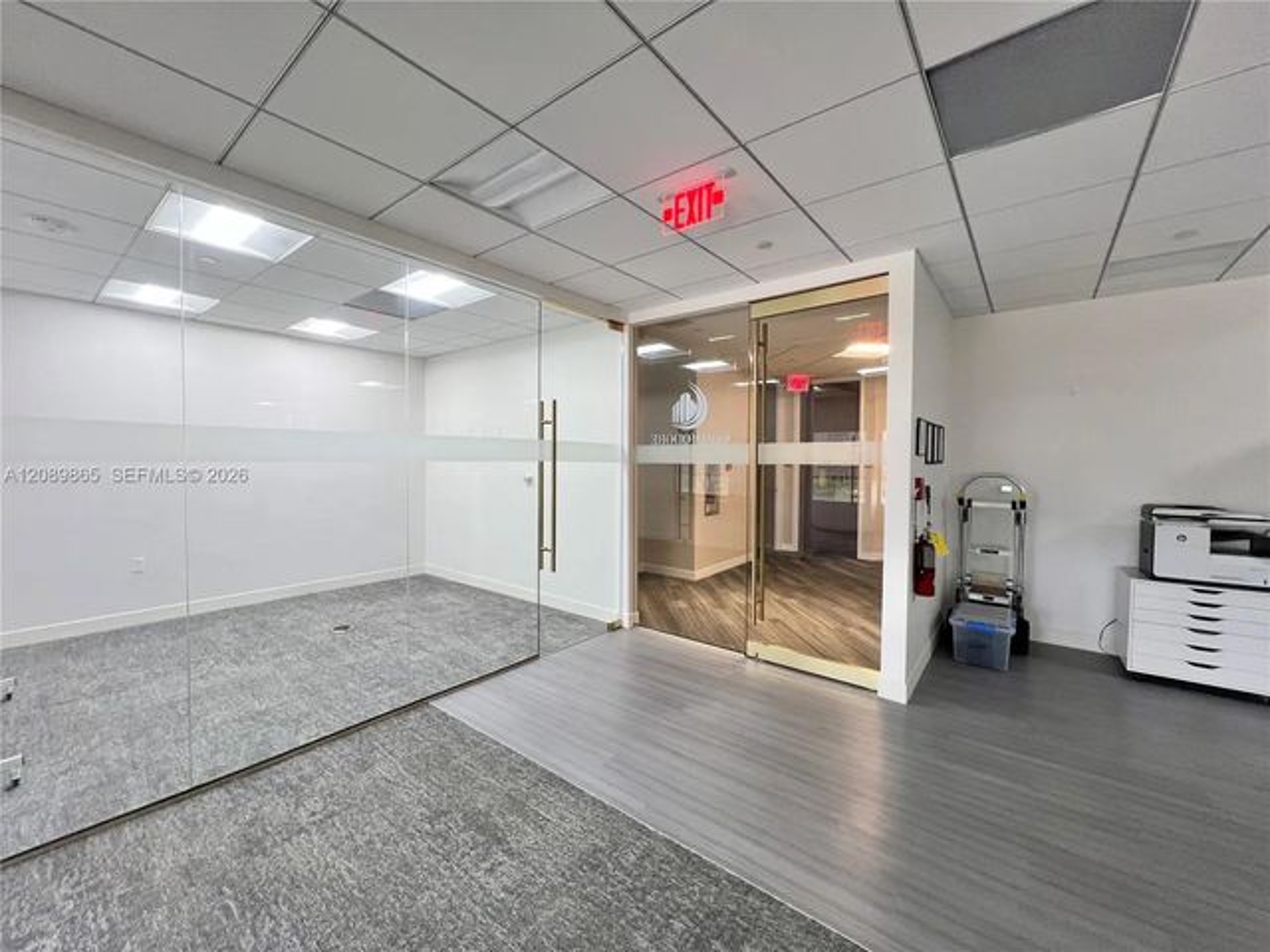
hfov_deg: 106.2
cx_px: 635
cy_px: 476
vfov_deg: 89.9
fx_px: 477
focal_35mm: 13
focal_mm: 1.57
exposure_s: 1/120
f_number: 1.8
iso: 100
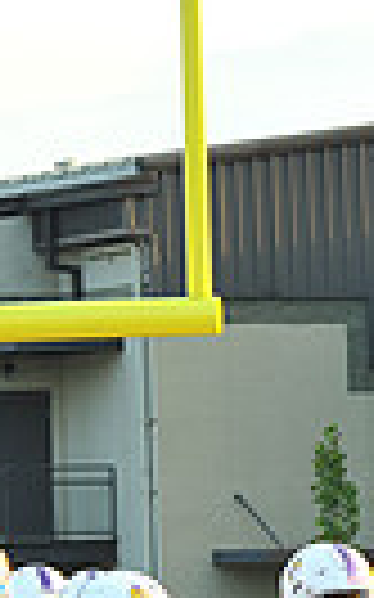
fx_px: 5796
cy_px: 710
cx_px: -906
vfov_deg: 5.9
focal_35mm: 355
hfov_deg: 3.6
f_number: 7.1
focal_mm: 80
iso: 250
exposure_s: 1/80
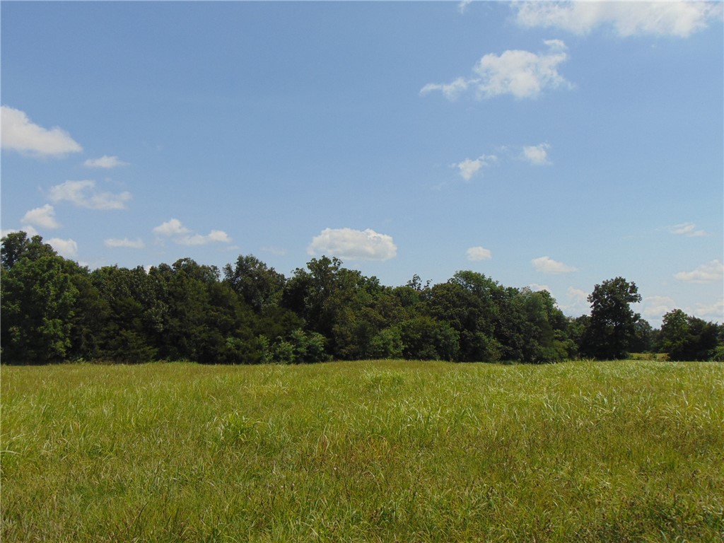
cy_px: 272
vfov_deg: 40.7
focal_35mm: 35
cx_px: 362
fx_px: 732
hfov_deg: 52.6
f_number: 8.3
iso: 80
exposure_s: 1/400
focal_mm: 6.3
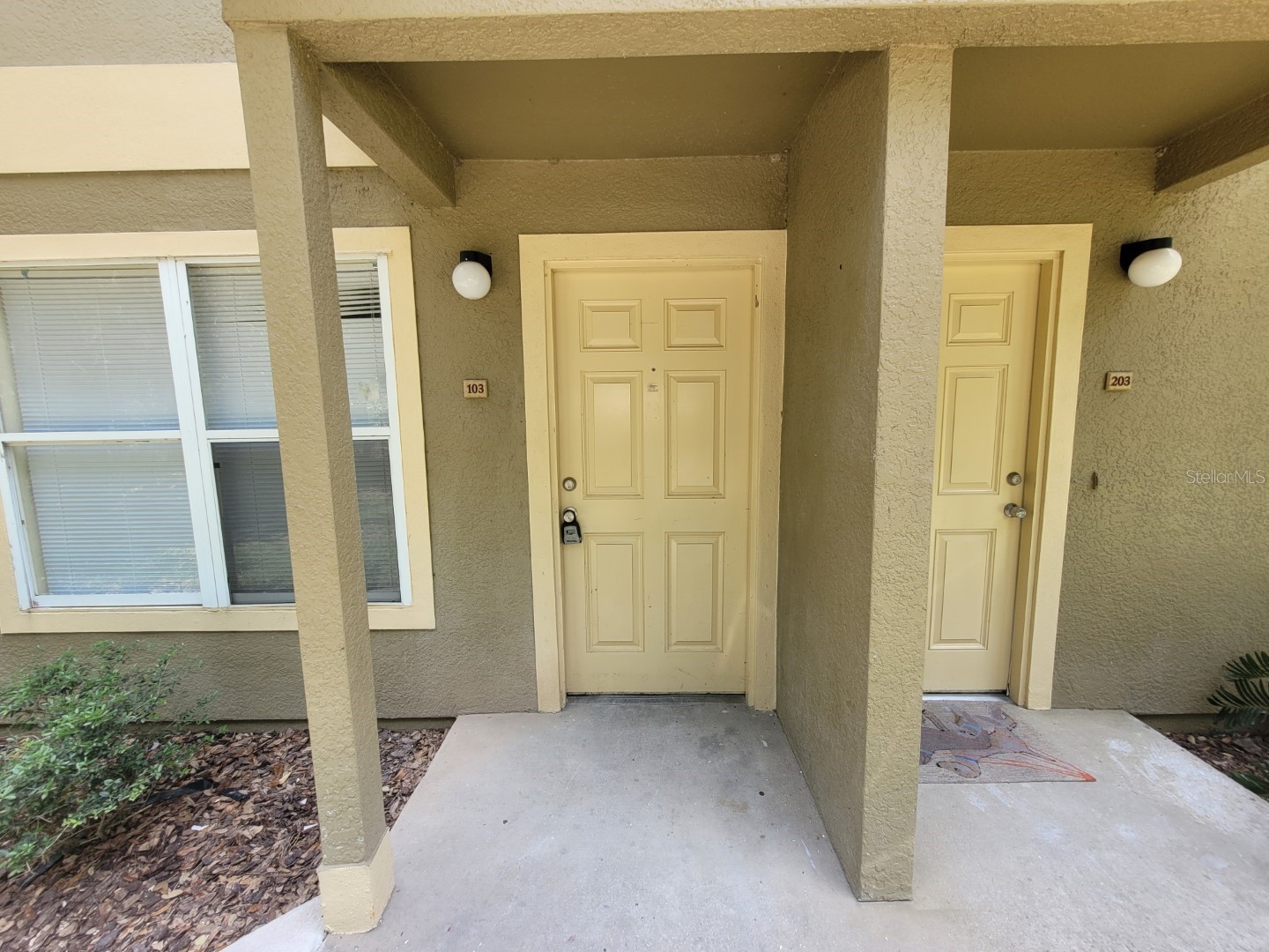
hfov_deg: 106.2
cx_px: 634
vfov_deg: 89.9
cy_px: 476
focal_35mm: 13
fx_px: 477
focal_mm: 1.74
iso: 40
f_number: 2.2
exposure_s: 1/151
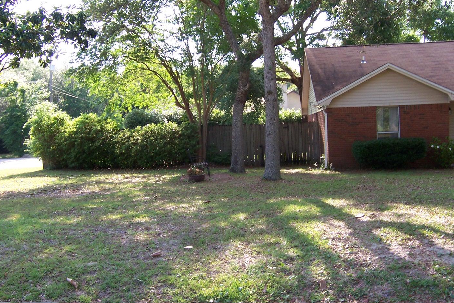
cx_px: 203
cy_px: 143
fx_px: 479
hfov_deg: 50.6
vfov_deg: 35.1
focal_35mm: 38
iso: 80
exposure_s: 1/90
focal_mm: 5.5
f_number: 3.4
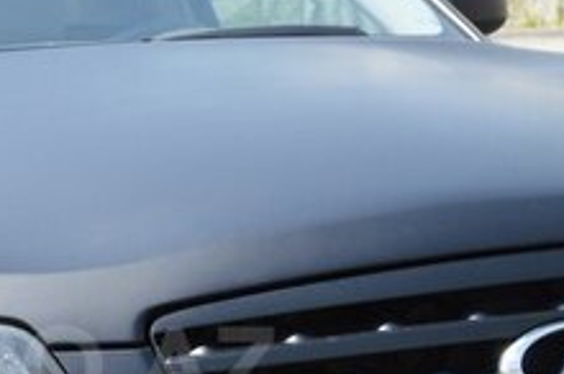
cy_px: 365
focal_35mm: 158
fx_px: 2464
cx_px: 13
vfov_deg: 8.6
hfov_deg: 12.9
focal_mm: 35
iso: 100
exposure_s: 1/200
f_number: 6.3
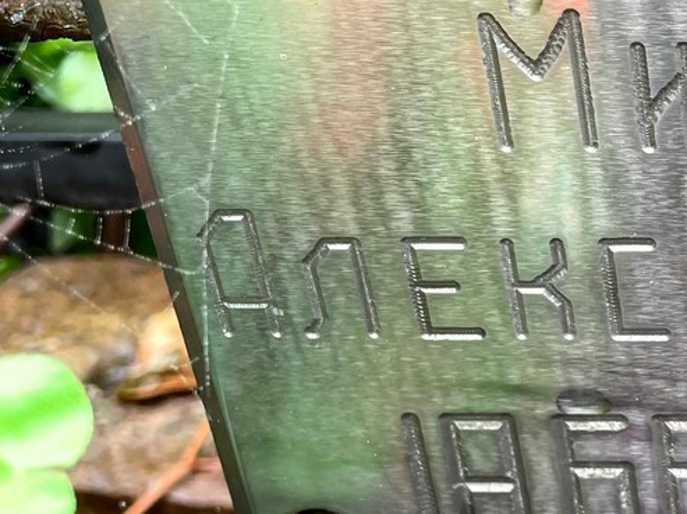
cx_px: 906
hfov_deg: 22.7
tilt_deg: -26.8
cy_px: 260
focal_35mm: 76
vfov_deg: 19.4
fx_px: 1507
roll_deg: +2.5
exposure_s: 1/121
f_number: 1.6
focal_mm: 4.2
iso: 40
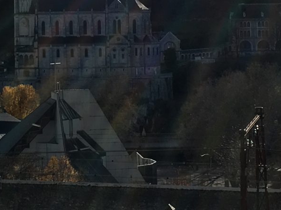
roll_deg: +1.9
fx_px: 1014
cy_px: 8
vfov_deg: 11.7
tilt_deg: +0.6
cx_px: 35
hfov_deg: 15.6
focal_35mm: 125
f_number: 2.2
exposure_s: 1/3663
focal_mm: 4.15
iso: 25
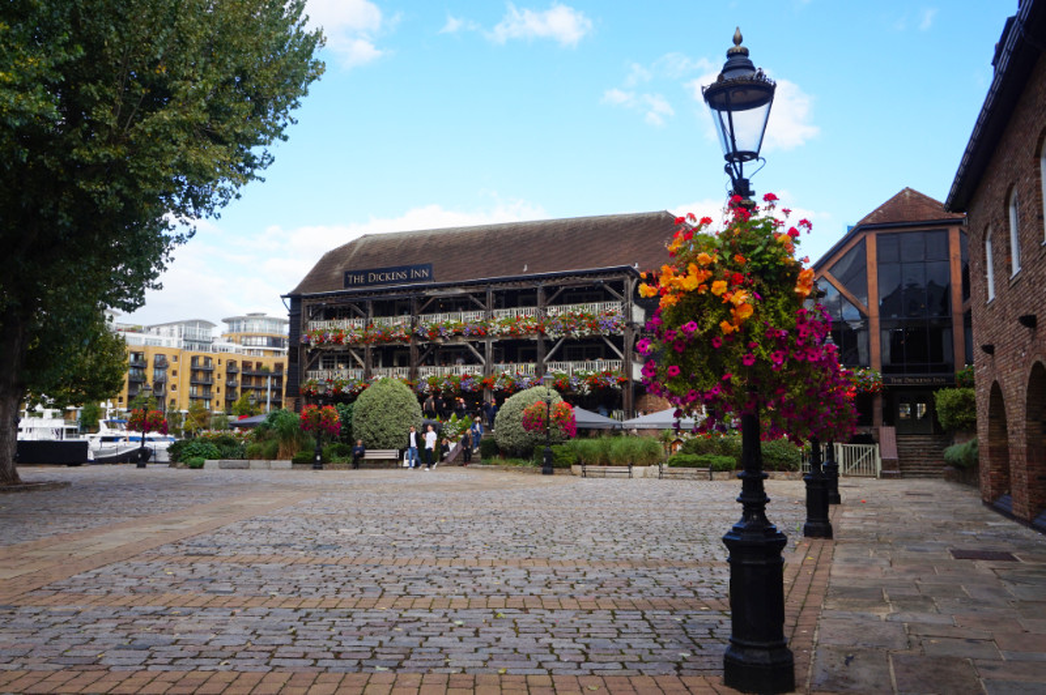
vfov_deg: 43.5
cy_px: 348
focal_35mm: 30
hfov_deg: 62.0
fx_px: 871
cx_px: 523
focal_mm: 20
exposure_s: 1/80
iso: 100
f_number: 10
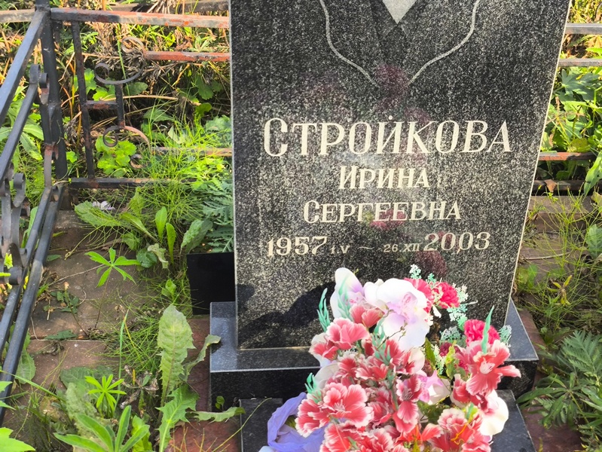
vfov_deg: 29.1
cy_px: 226
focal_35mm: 50
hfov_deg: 38.2
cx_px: 301
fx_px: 870
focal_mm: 4.71
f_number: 1.7
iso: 50
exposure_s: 1/240
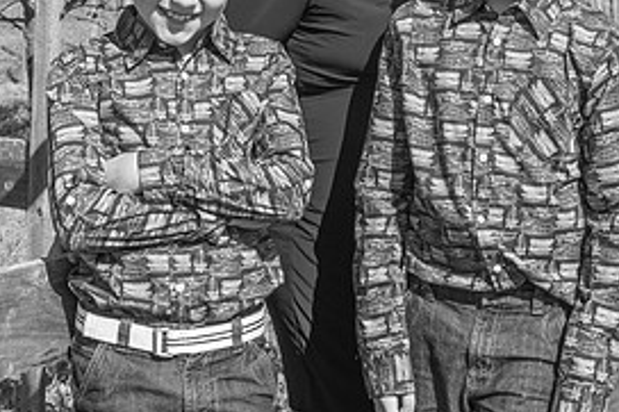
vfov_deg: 14.1
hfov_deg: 21.0
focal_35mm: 96
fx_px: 1650
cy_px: 17
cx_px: 489
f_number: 10
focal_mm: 30
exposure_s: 1/400
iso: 200
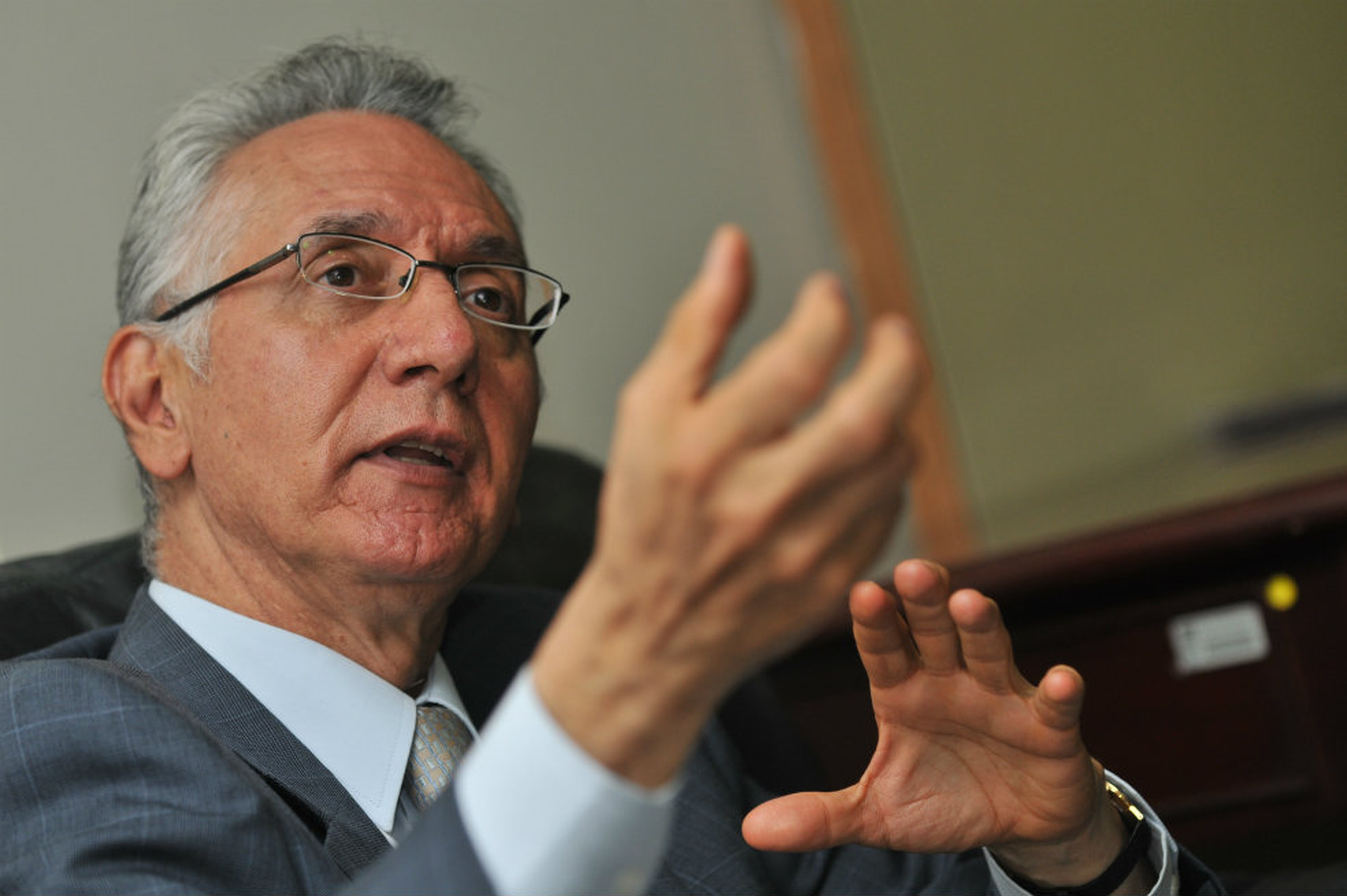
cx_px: 674
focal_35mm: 142
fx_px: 5329
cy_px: 448
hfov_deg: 14.4
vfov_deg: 9.6
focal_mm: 95
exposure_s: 1/125
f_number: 4
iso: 320
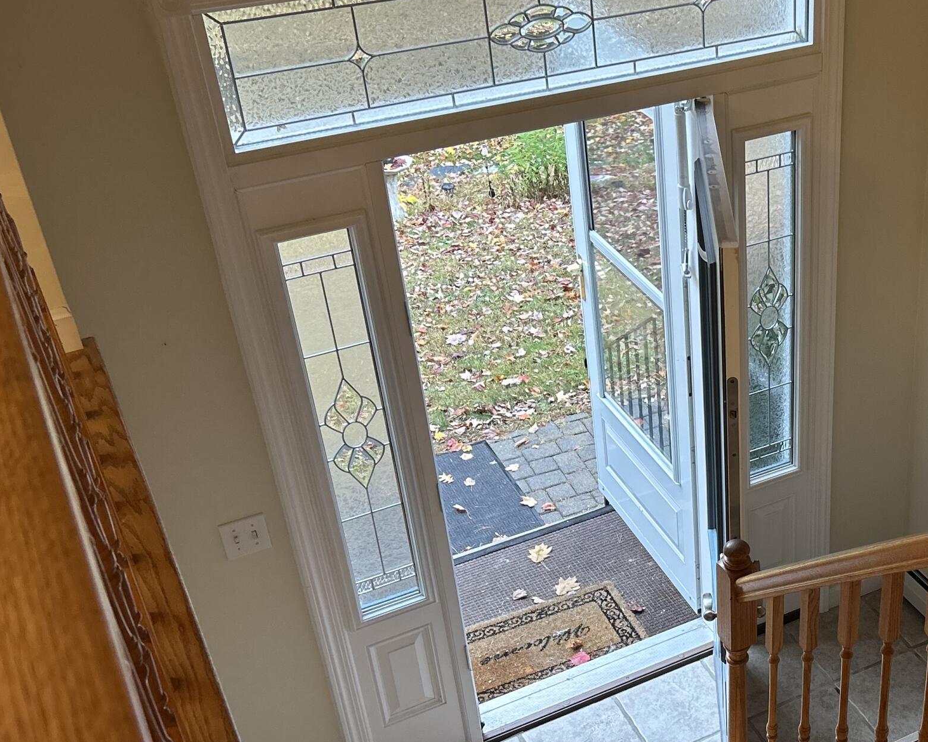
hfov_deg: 36.4
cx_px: 780
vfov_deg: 30.8
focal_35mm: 49
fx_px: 1346
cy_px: 437
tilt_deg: -33.3
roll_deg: +0.7
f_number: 1.5
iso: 125
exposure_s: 1/60
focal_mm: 5.7
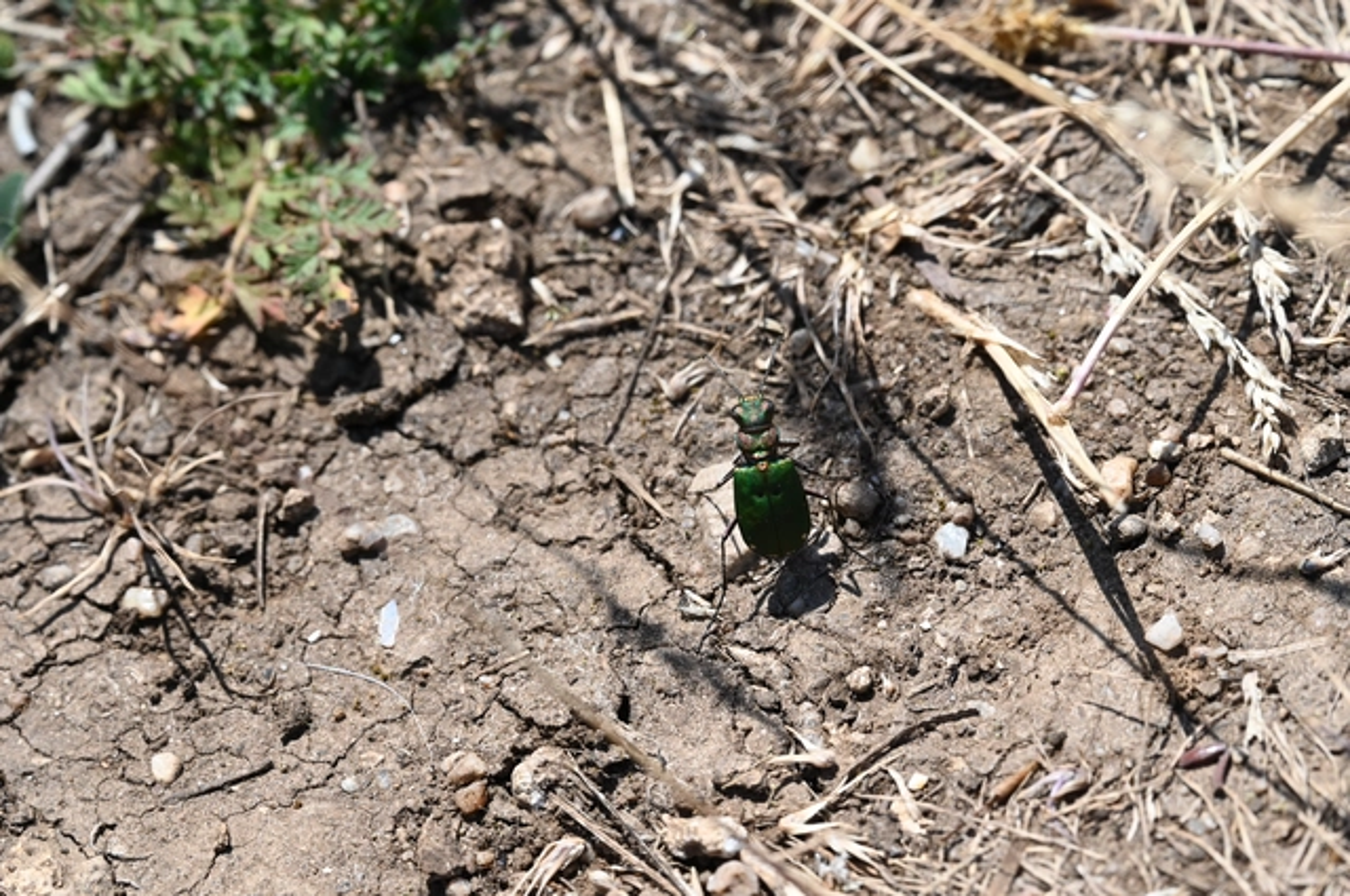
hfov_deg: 5.2
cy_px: 448
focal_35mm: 400
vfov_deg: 3.4
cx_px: 675
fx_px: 14981
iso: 720
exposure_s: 1/640
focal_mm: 400
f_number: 13
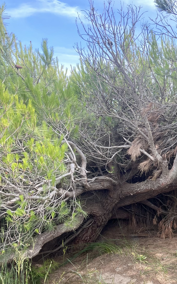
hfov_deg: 22.2
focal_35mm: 51
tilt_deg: -5.0
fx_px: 394
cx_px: 242
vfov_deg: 39.2
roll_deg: +1.8
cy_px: 182
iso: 32
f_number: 1.6
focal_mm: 4.2
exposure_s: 1/337
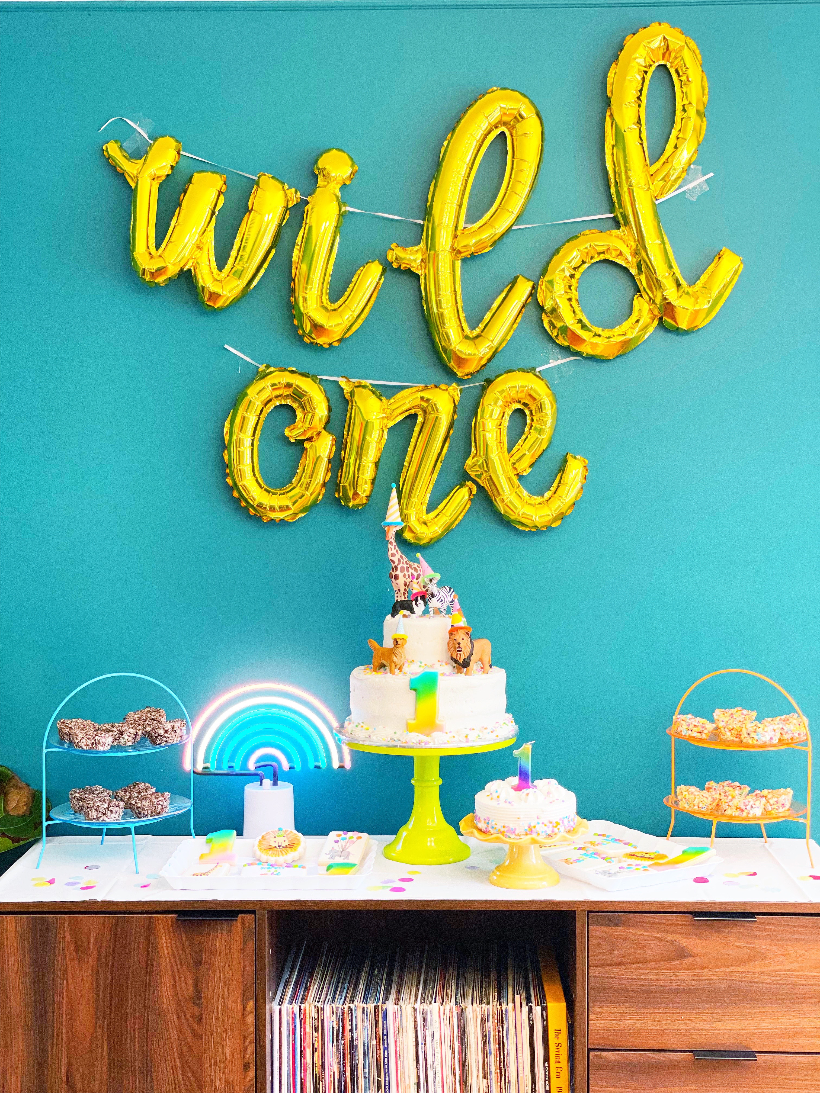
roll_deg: +0.2
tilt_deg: -2.4
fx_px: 1642
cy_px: 546
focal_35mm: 52
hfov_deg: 28.0
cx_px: 410
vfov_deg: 36.8
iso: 250
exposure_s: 1/120
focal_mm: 6
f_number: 2
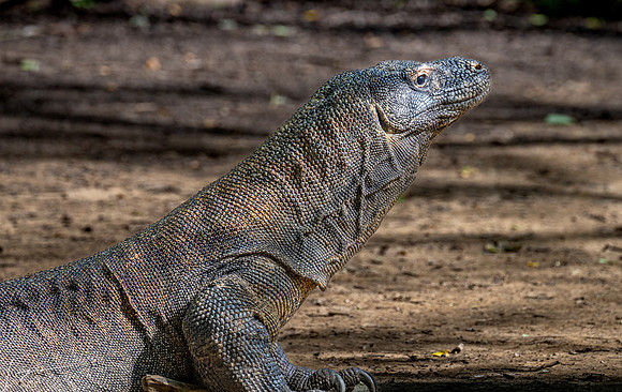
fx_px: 7975
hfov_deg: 4.5
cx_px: 359
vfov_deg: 2.8
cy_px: 153
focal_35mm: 469
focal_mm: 400
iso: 720
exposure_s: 1/500
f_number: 8
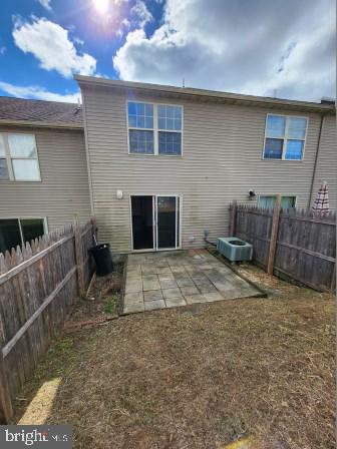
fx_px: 169
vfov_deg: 106.2
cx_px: 168
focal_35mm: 13
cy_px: 224
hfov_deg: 89.9
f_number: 2.2
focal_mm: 2.2
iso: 50
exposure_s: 1/2094
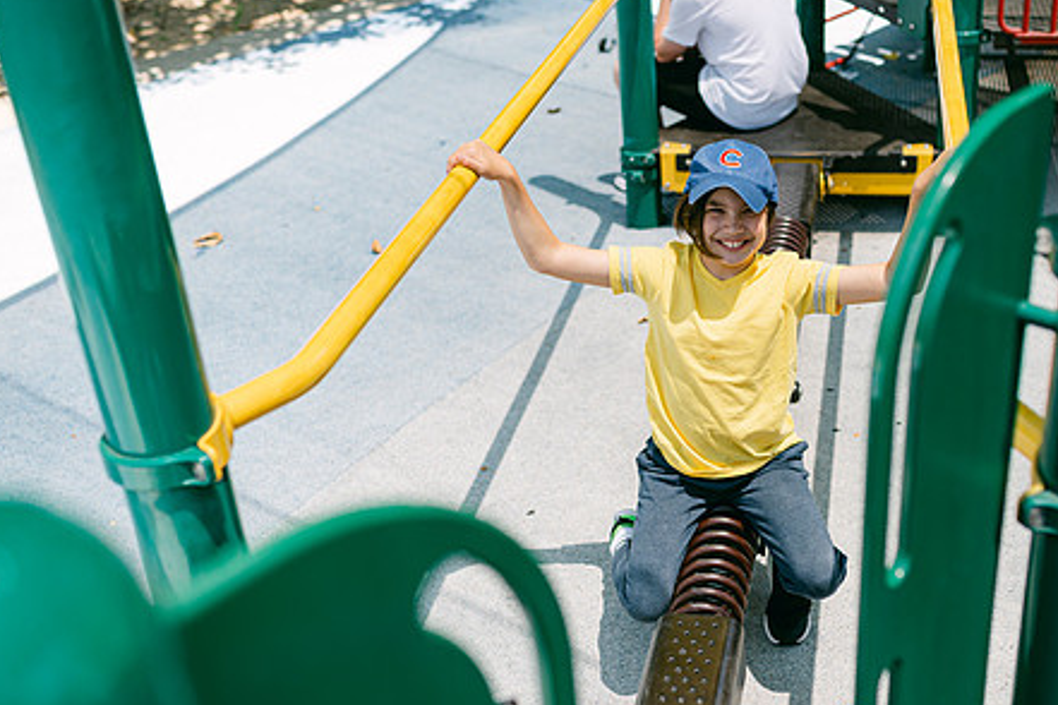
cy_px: 388
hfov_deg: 42.4
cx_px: 662
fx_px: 1352
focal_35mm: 46
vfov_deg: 29.2
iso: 100
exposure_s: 1/2000
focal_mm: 35
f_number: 2
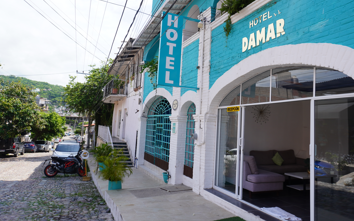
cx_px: 189
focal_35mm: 27
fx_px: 260
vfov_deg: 45.9
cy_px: 95
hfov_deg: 68.3
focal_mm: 16
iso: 100
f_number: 5
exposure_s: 1/400
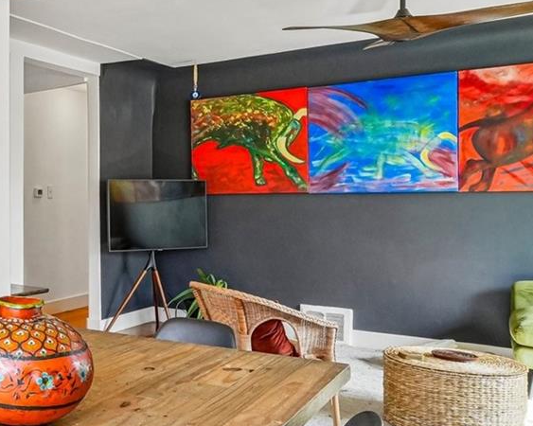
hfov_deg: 37.5
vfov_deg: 37.3
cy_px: 196
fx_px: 631
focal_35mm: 40
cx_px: -66
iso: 800
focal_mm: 10
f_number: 8
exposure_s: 1/20
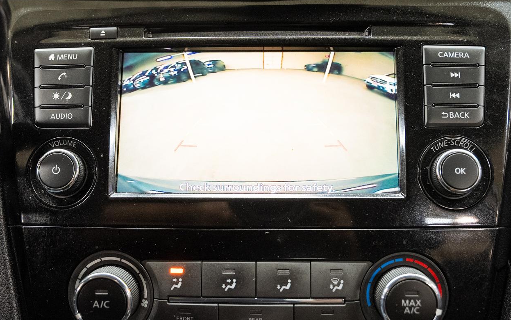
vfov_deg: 31.2
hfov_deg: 48.2
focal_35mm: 41
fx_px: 571
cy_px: 143
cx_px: 256
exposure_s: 1/30
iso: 1000
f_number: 3.5
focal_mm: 31.4
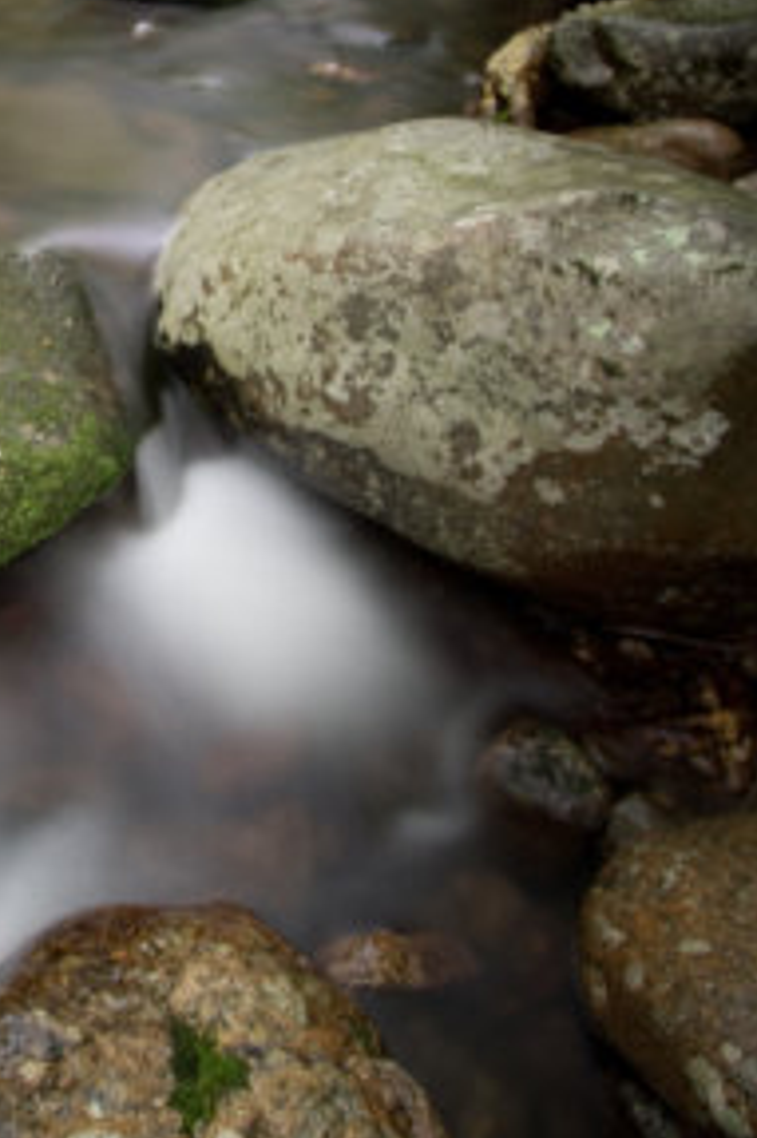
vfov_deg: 54.0
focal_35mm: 32
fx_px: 1010
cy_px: 198
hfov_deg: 35.8
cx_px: -48
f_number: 4.5
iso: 100
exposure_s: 30
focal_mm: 10
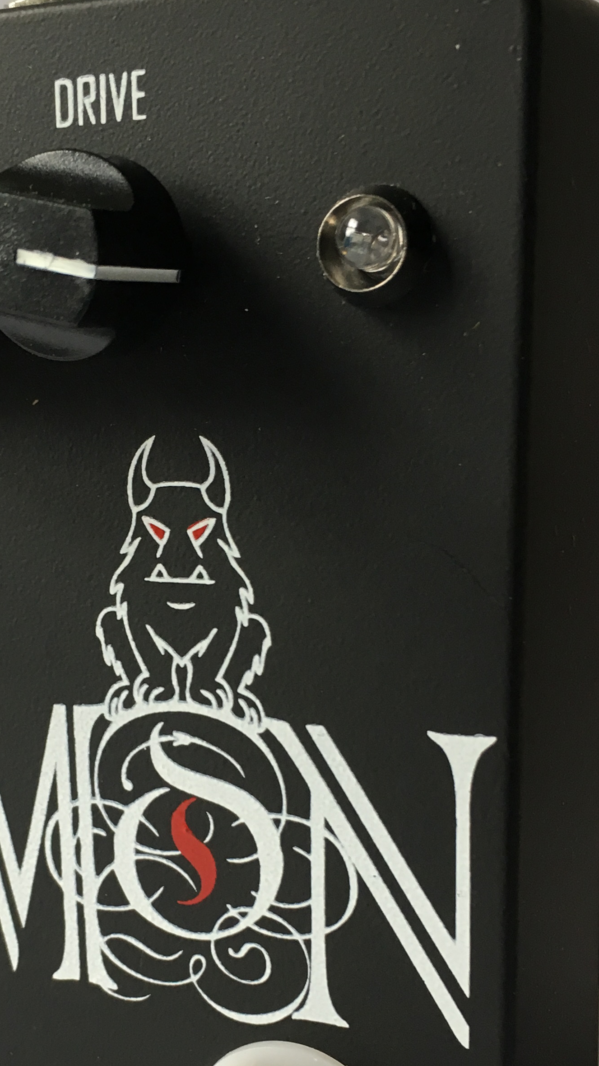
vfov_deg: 38.3
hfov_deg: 22.0
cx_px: 139
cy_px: 654
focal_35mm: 54
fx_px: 1525
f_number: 2.2
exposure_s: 1/30
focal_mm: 4.15
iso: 64
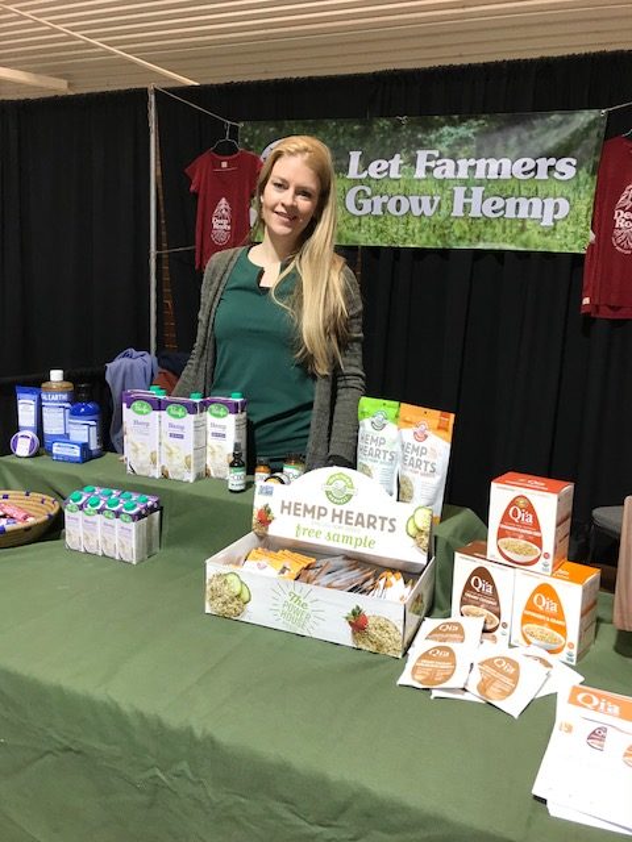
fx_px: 682
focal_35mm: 28
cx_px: 316
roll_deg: -2.0
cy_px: 421
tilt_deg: -8.6
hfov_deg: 49.7
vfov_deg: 63.4
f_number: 1.8
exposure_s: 1/30
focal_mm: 3.99
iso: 25
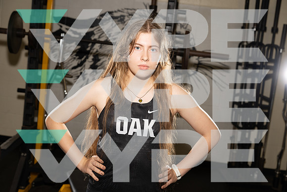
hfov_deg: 39.6
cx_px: 144
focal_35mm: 50
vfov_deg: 27.0
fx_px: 399
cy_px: 96
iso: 320
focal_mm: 50
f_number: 5
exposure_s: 1/250
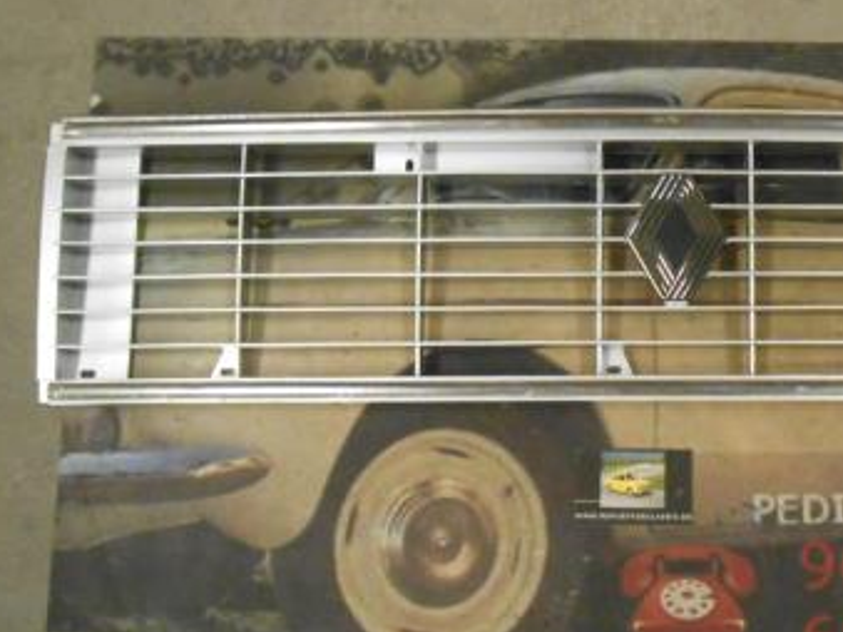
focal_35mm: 46
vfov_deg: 31.5
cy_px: 341
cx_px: 674
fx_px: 1120
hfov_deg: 39.6
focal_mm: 4.6
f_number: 3.5
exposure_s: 1/20
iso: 800
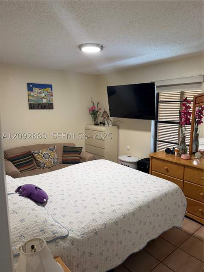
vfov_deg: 71.6
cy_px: 136
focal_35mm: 24
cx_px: 102
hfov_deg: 56.8
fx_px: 189
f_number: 1.78
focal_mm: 6.76
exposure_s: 1/60
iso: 160
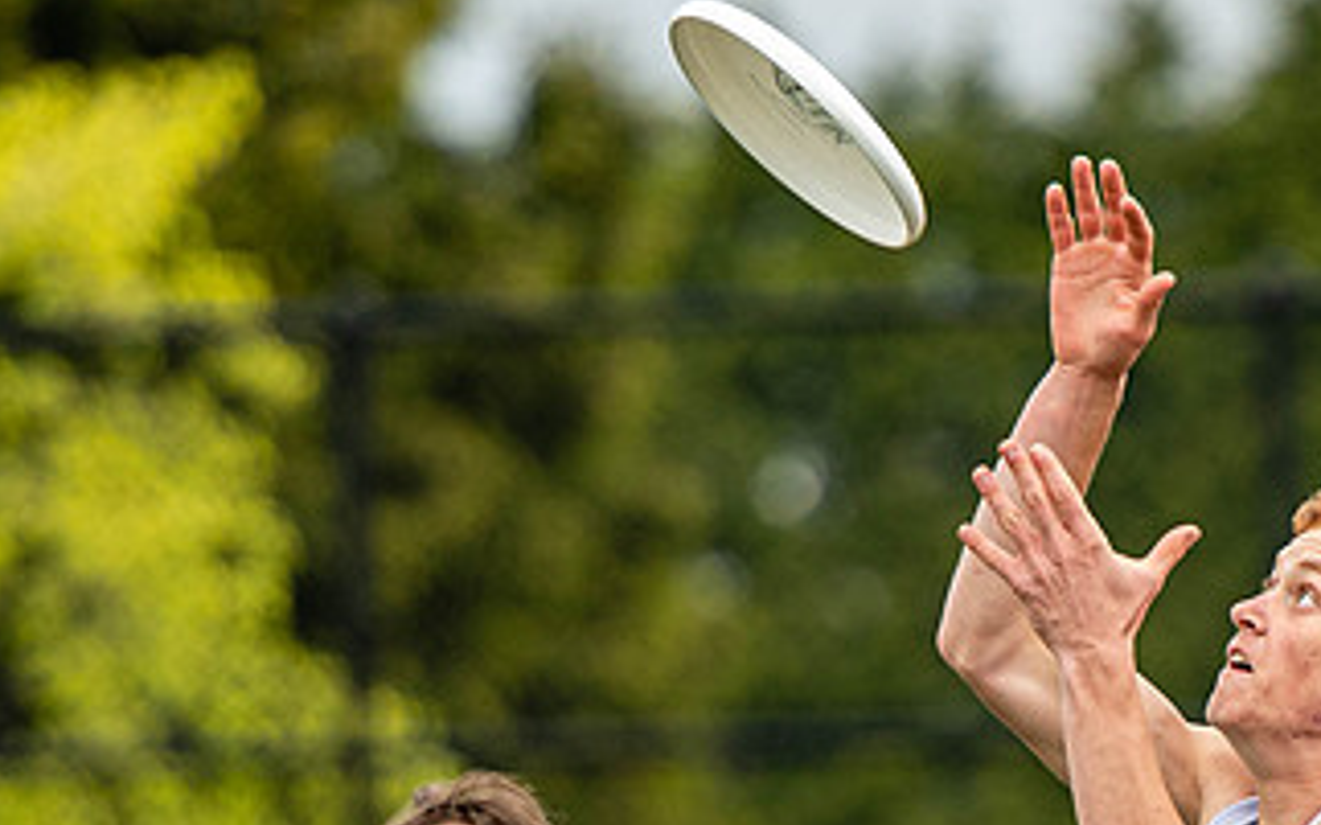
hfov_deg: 2.2
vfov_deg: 1.4
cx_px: 1253
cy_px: 1041
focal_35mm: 972
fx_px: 34981
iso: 200
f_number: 2.8
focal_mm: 200
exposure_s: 1/1250
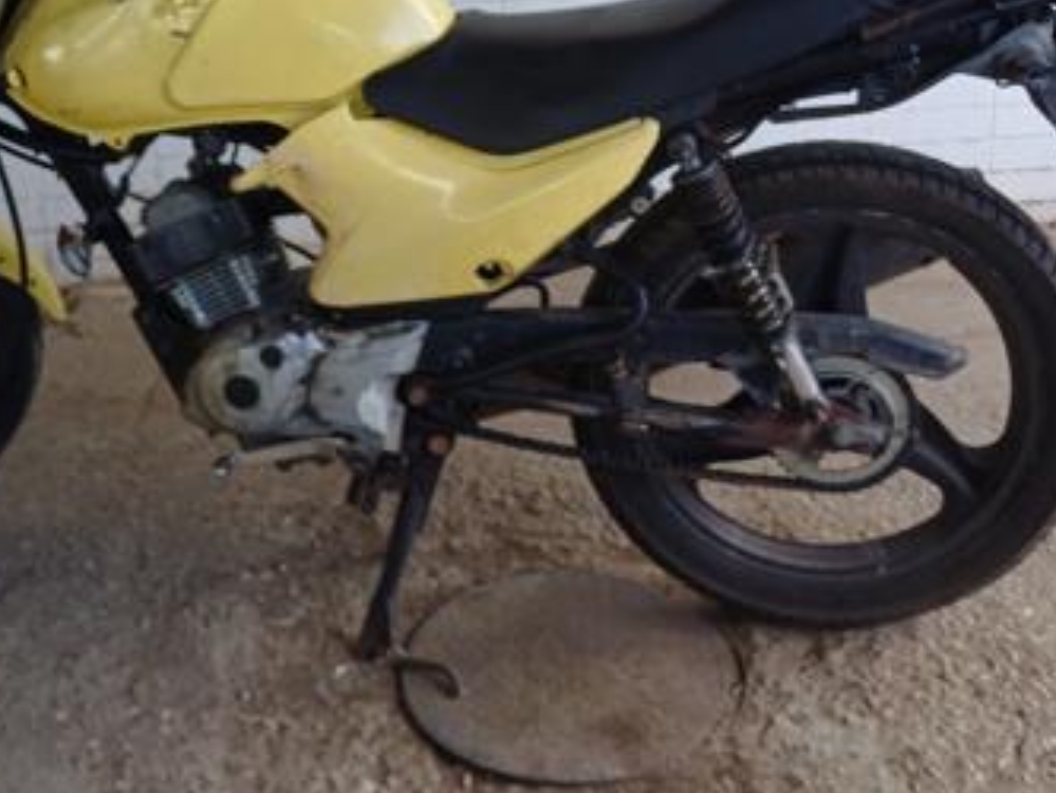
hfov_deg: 39.4
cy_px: 146
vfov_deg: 29.5
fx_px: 1465
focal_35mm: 48
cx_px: 412
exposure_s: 1/100
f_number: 1.8
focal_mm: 4.65
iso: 64
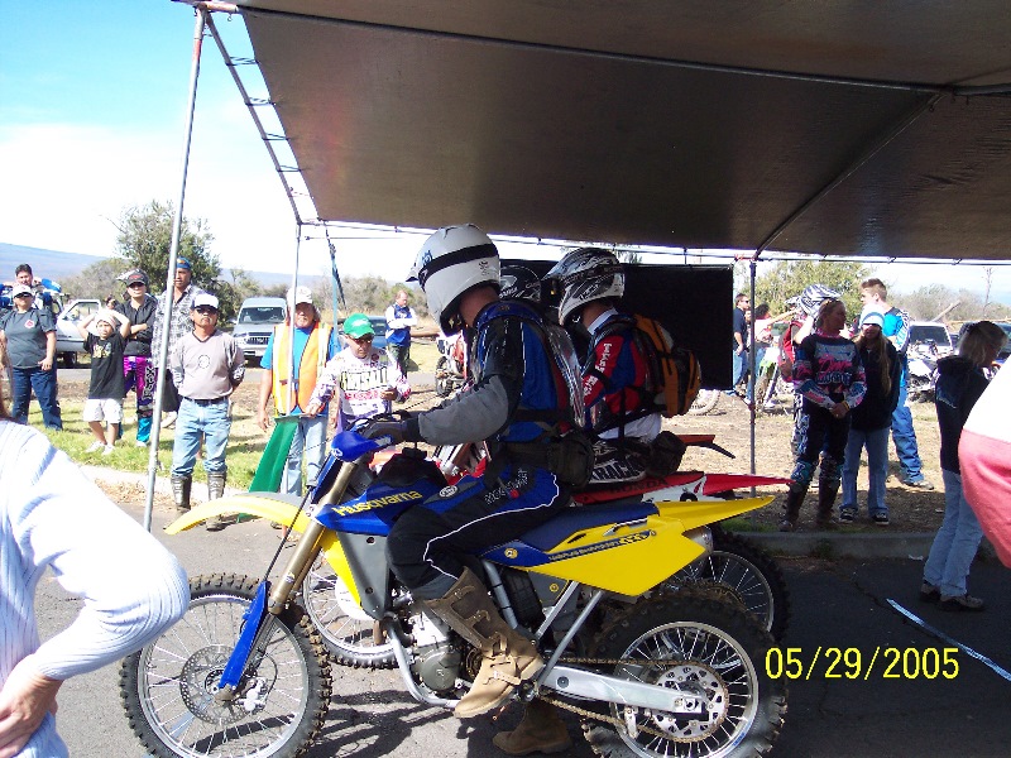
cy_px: 379
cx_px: 506
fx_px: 1110
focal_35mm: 38
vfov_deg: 37.7
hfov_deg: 49.0
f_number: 2.8
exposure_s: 1/700
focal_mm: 8
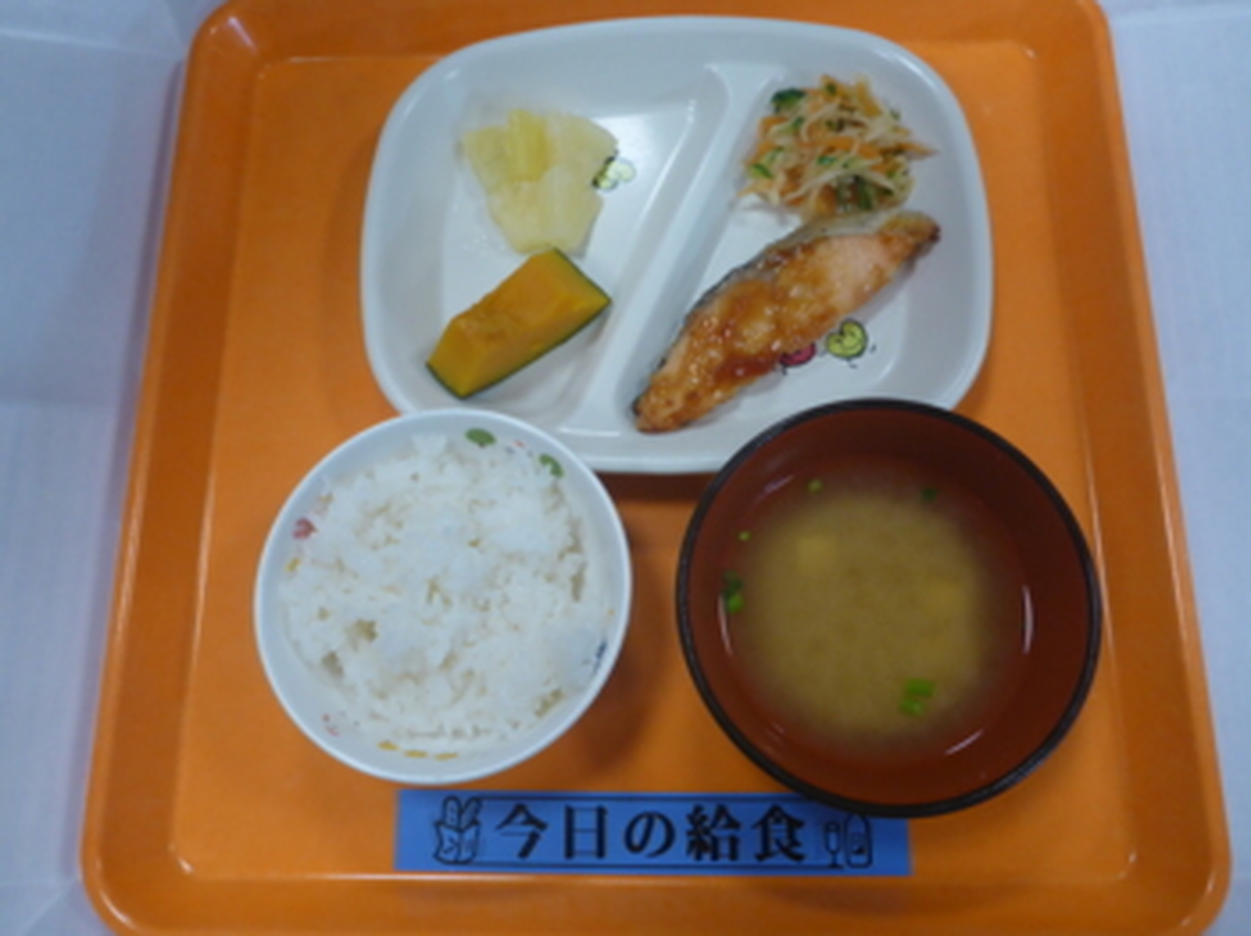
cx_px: 626
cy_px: 468
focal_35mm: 28
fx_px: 1011
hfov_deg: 63.5
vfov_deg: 49.7
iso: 250
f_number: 3.3
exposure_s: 1/60
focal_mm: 4.9
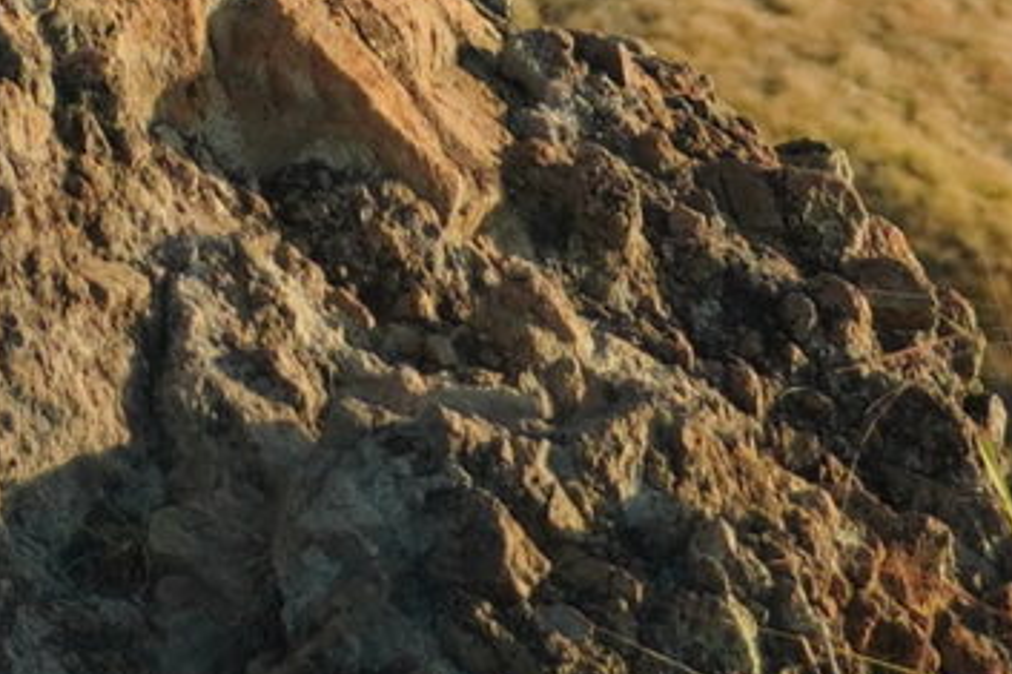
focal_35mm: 381
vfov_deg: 3.5
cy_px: -1523
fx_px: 10694
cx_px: -1456
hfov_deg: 5.2
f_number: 4.5
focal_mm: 35
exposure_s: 1/1000
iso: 320
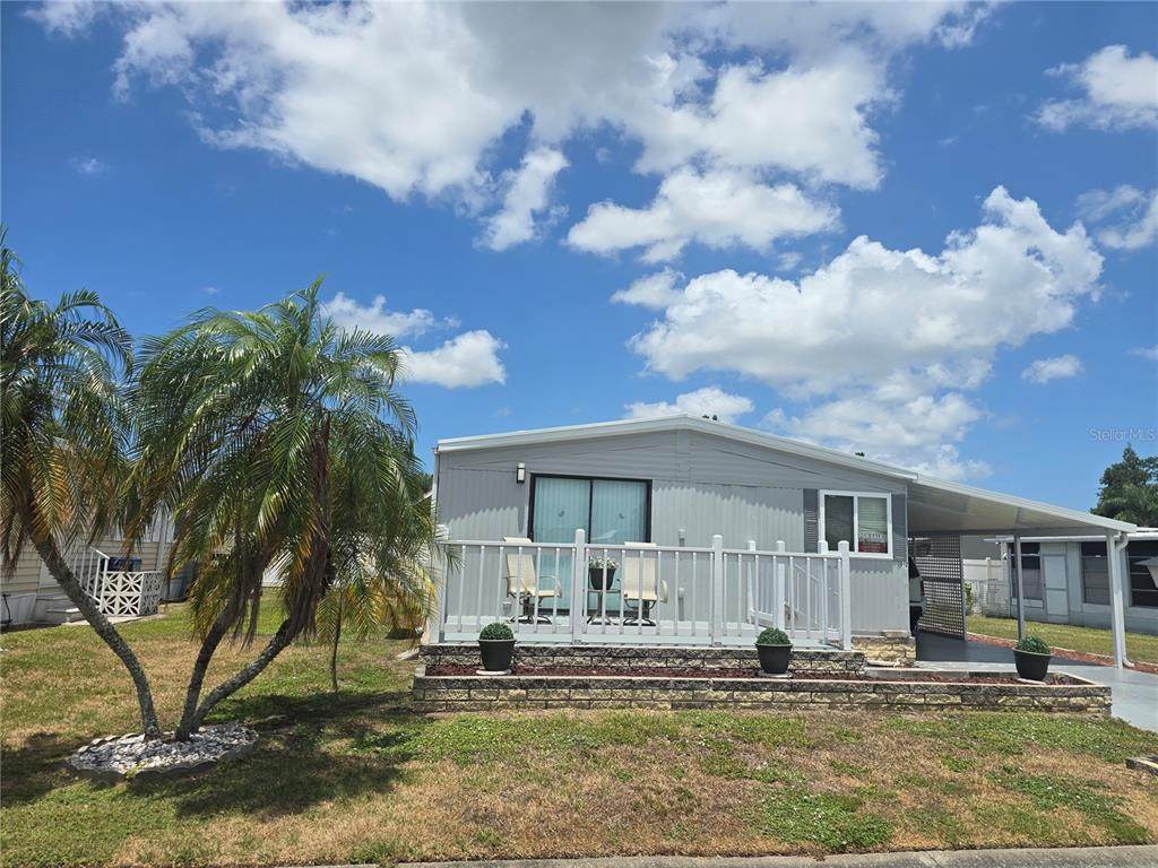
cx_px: 579
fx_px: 769
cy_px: 434
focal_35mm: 23
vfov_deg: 58.9
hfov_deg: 73.9
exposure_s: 1/1376
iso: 12
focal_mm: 6.3
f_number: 1.7
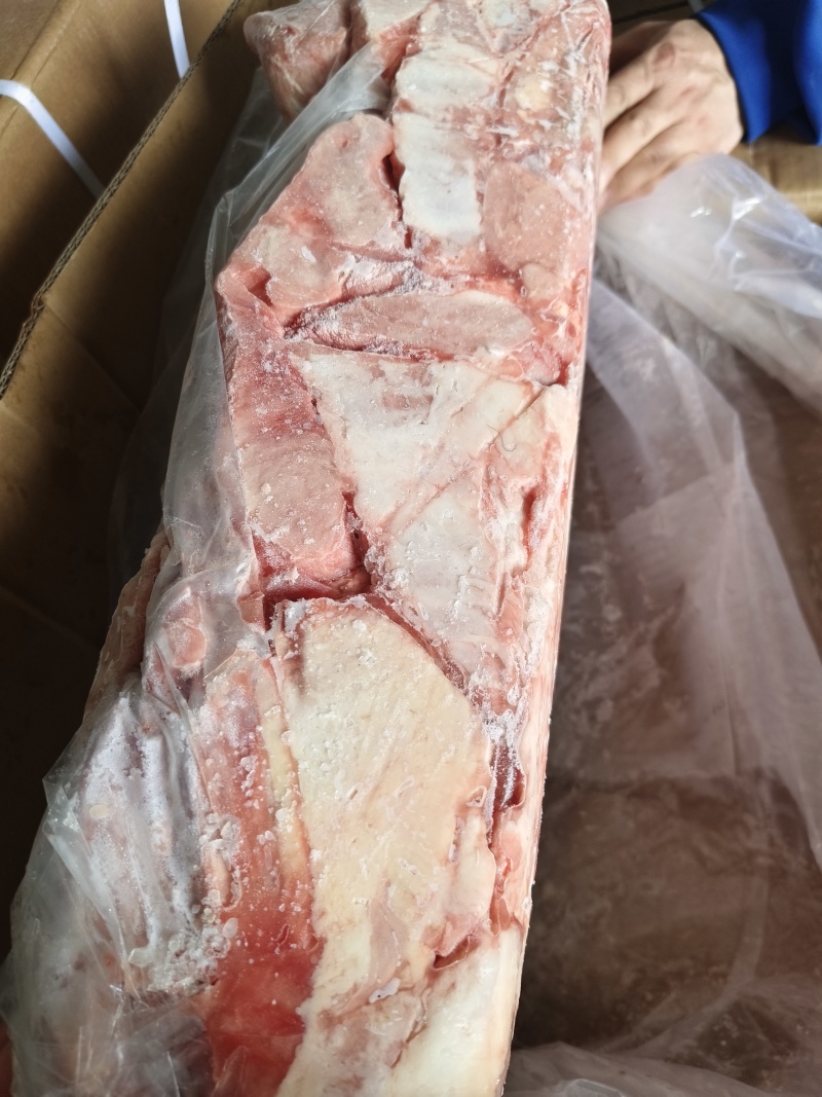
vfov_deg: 73.9
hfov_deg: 58.9
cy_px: 548
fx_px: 728
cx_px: 411
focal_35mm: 23
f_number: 1.88
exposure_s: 1/100
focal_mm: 5.6
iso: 451
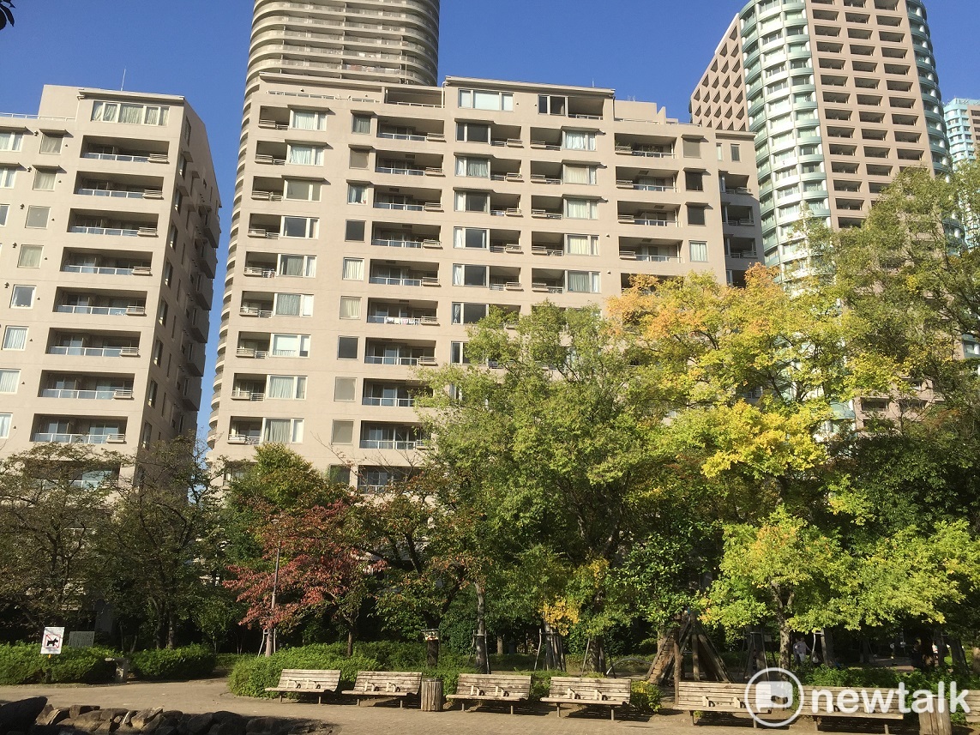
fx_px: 821
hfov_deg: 61.7
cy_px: 368
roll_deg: -0.2
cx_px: 490
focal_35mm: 29
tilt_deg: +17.0
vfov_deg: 48.2
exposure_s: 1/1522
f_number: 2.2
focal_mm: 4.15
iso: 32
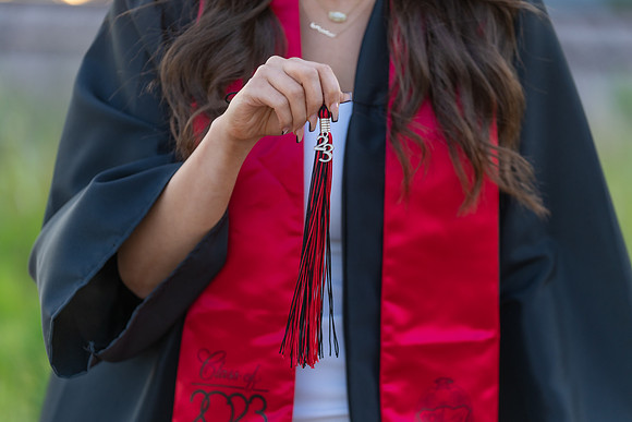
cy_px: 211
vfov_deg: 9.9
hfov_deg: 14.9
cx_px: 316
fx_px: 2423
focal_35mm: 138
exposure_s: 1/320
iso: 160
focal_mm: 131
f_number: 3.2
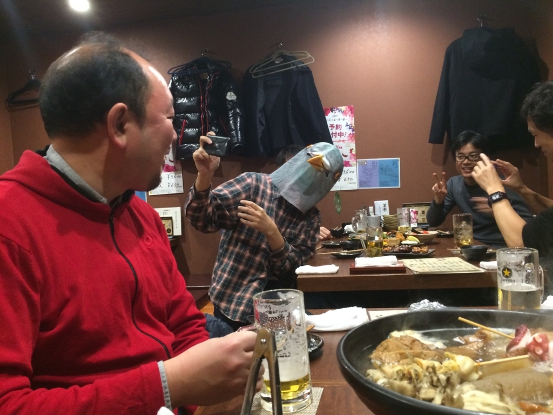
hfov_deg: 61.7
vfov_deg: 48.2
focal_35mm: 29
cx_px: 276
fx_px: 463
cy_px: 208
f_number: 2.2
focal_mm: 4.15
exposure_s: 1/24
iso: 250
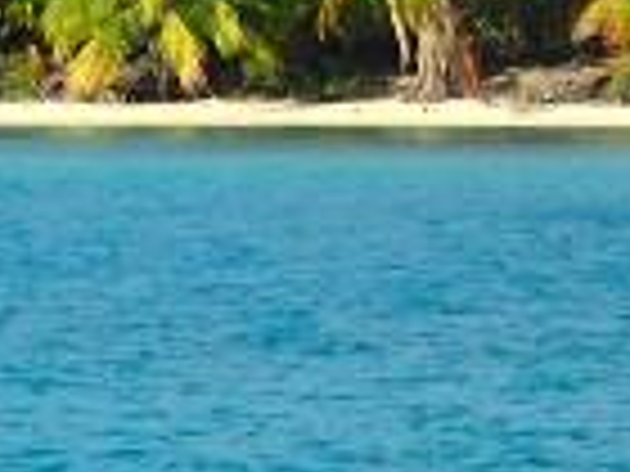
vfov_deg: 2.6
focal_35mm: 571
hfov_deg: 3.4
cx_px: -616
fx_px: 10392
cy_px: -13
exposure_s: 1/250
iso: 100
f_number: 6.3
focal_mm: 18
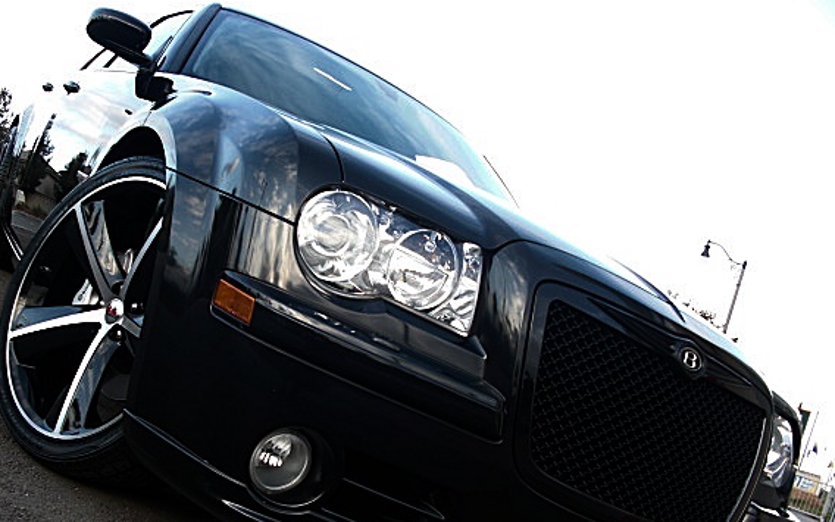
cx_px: 369
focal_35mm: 43
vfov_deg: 29.7
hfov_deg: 46.1
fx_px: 979
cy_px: 343
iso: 50
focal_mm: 6.3
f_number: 2.8
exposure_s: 1/100
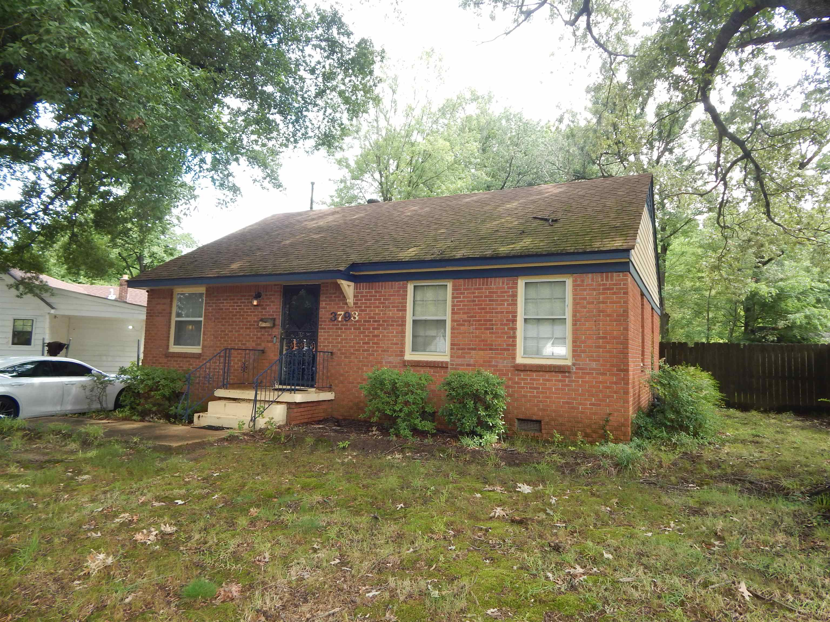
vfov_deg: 61.1
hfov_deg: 76.4
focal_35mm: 22
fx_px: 528
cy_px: 311
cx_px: 415
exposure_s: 1/200
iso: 125
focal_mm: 4
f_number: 3
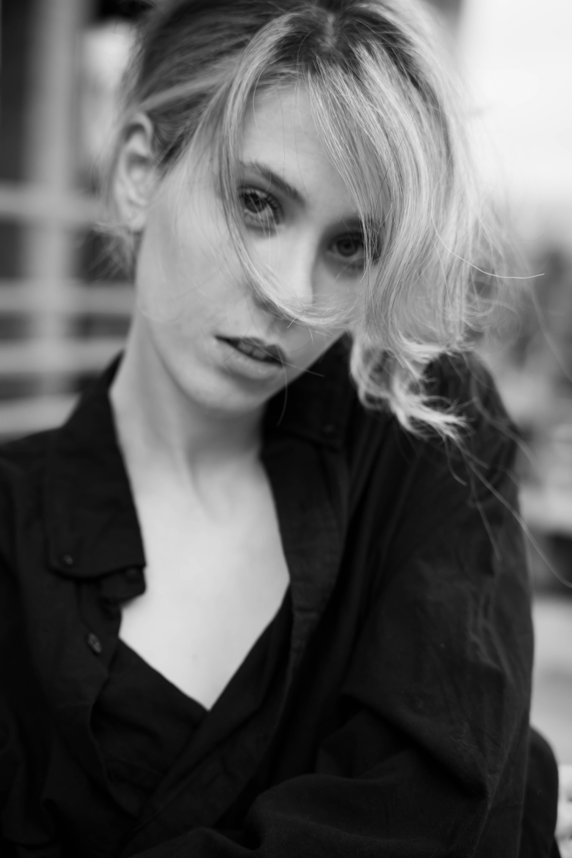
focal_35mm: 60
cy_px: 429
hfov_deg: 22.8
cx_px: 286
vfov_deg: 33.7
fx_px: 1418
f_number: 2.8
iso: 1600
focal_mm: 59.5
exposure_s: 1/640
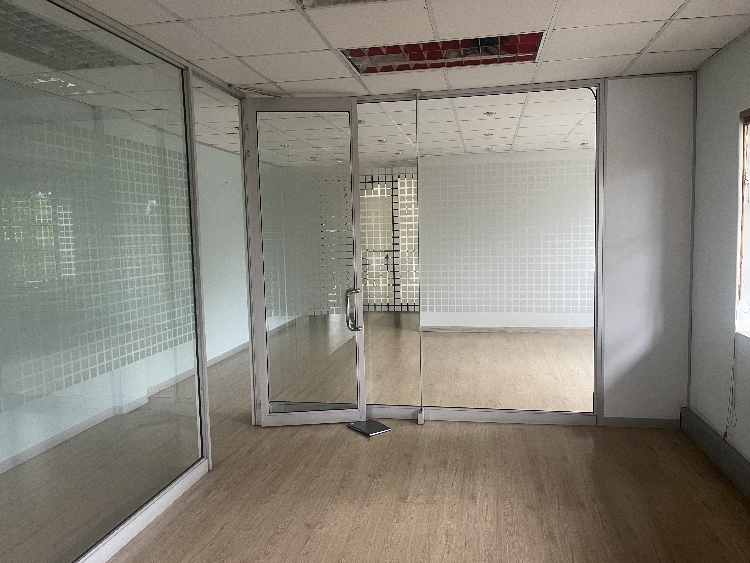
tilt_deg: -6.4
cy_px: 282
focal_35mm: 26
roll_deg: +1.2
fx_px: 563
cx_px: 375
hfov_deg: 67.3
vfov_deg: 53.1
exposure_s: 1/60
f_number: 1.6
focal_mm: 5.1
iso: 200
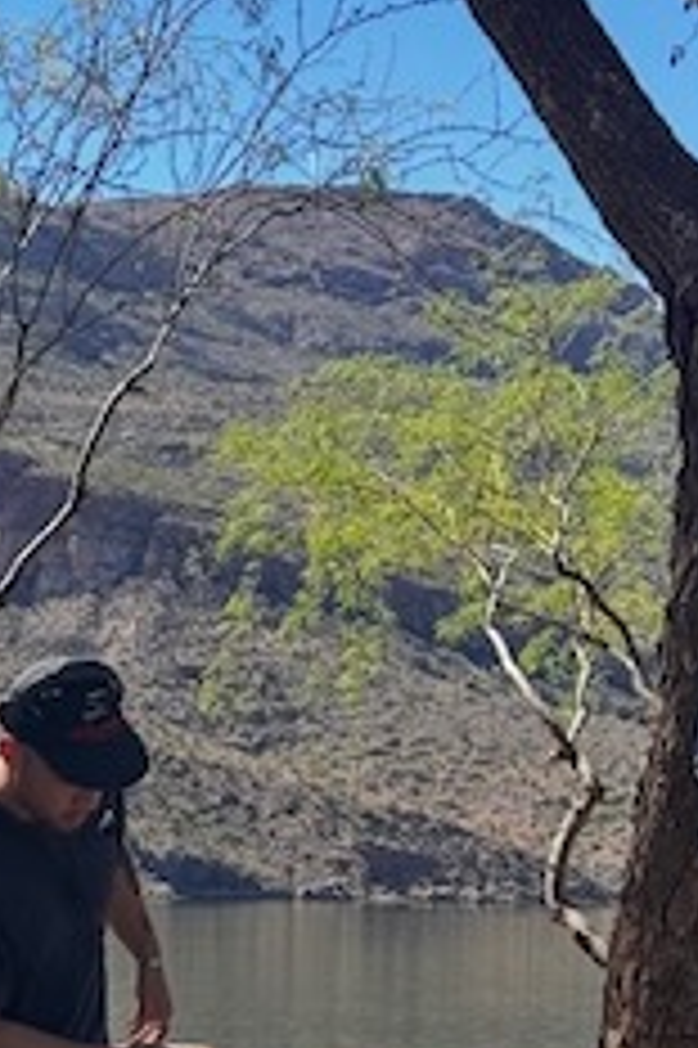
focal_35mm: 137
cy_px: 1115
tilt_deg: -4.1
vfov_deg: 14.7
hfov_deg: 9.8
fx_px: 3990
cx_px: -216
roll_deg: -1.4
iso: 64
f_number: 1.78
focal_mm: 6.76
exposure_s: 1/1724
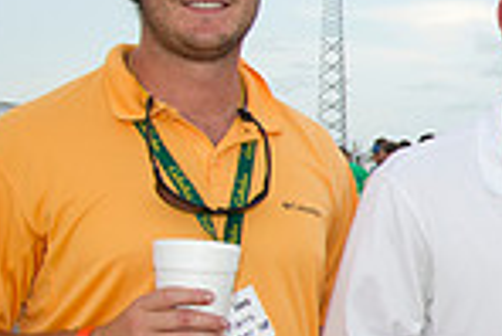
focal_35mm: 94
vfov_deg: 14.5
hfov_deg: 18.6
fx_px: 1312
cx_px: 797
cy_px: 248
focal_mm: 24
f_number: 8
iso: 500
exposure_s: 1/250
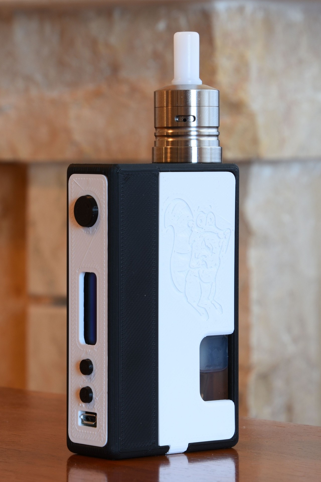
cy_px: 241
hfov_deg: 13.0
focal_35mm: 105
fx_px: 1404
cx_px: 160
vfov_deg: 19.5
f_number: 11
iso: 100
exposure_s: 1/2.5
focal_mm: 70
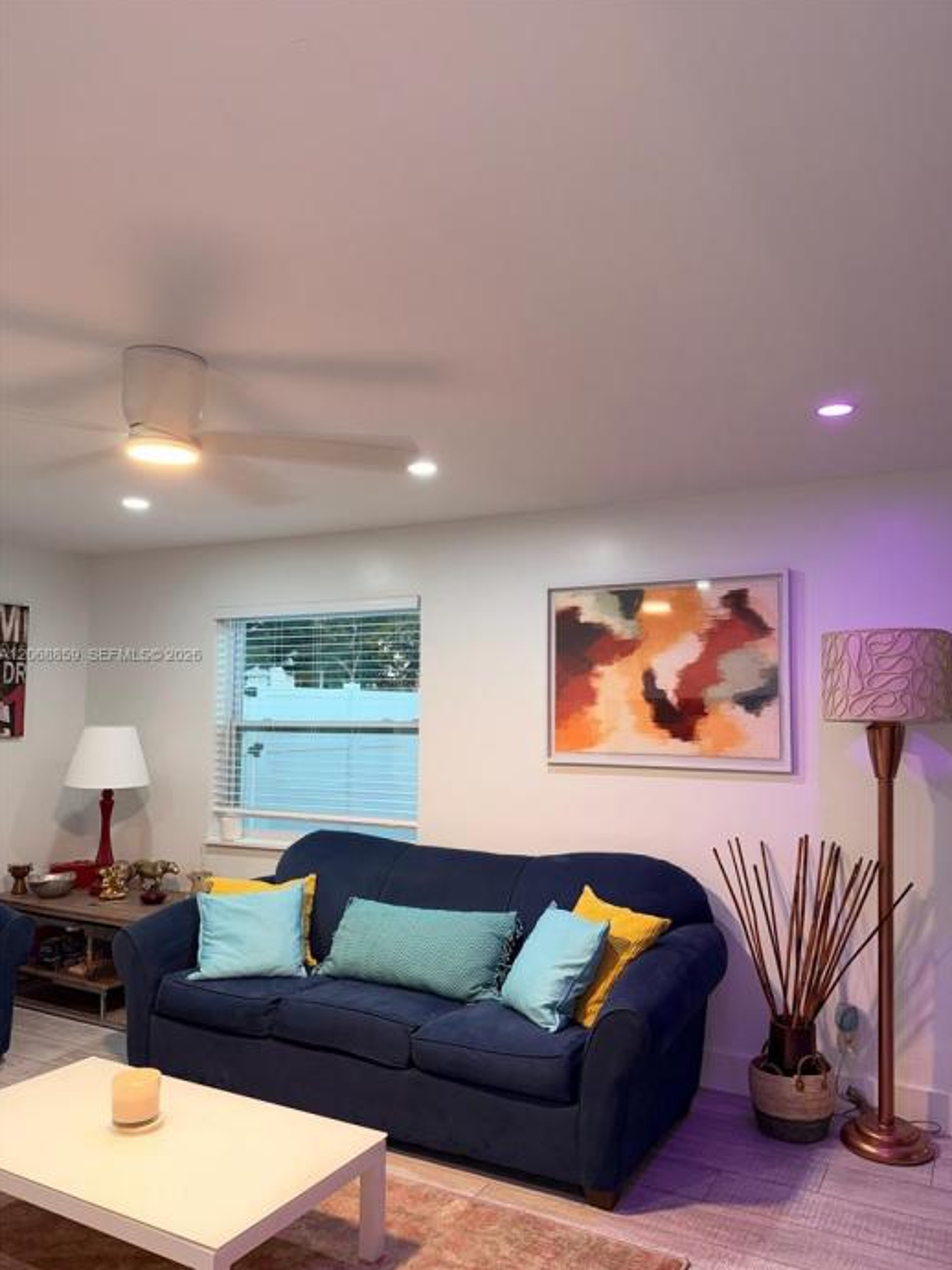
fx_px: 917
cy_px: 656
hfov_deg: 54.9
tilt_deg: +3.7
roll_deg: -0.6
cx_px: 493
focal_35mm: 25
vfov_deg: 69.4
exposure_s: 1/34
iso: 64
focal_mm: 6.76
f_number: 1.78
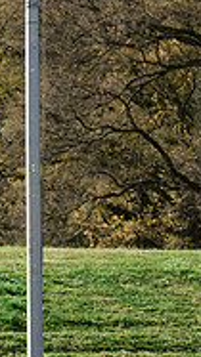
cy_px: 46
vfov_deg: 2.8
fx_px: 7391
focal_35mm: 779
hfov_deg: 1.6
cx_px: 534
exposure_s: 1/2500
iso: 640
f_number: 6.3
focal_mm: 200
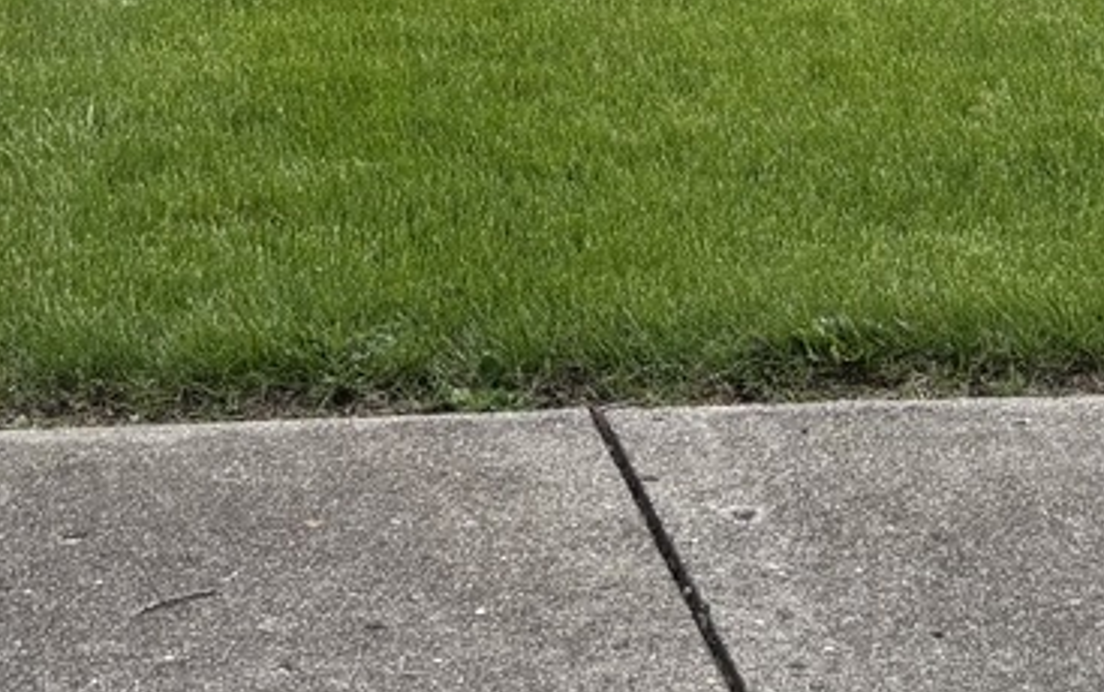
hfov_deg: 19.1
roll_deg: -0.7
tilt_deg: +4.7
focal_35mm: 108
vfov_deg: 10.9
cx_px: 259
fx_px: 3252
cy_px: -782
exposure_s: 1/1418
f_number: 1.6
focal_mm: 5.96
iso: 50
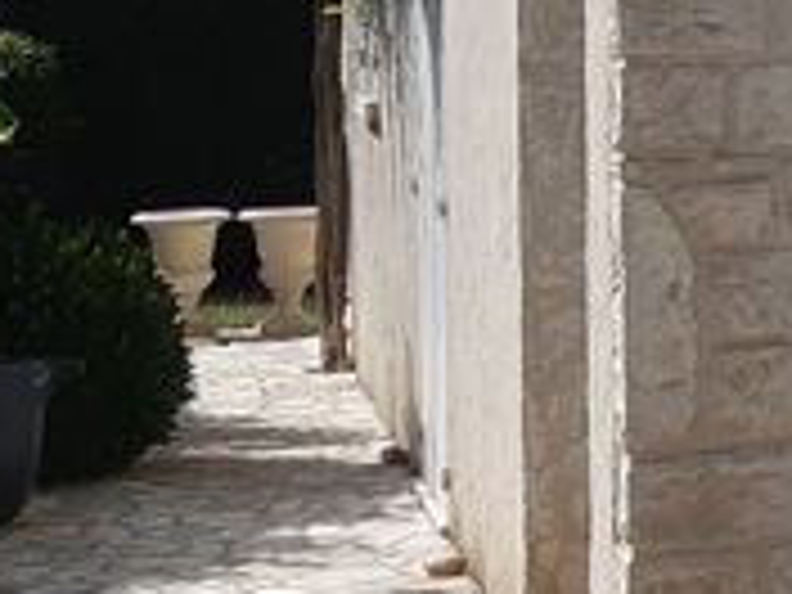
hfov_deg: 11.3
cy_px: -4
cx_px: 1832
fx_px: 3386
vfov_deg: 9.9
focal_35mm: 148
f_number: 1.7
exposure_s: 1/2646
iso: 40
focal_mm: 3.92
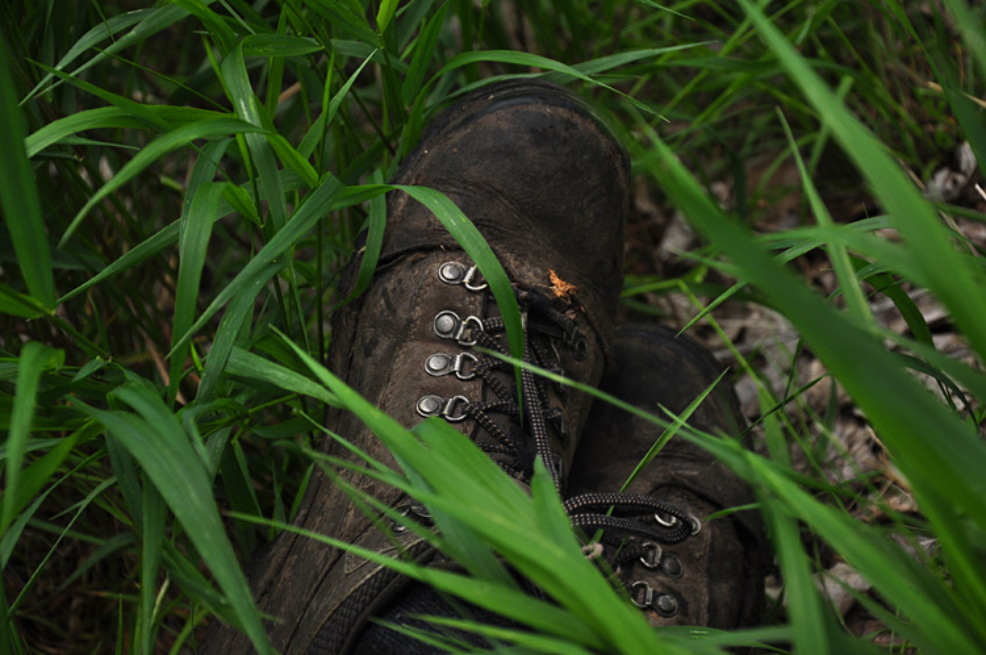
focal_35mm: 93
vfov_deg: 14.7
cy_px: 328
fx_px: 2544
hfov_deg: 21.9
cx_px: 493
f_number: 5.3
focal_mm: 62
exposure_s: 1/320
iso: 200
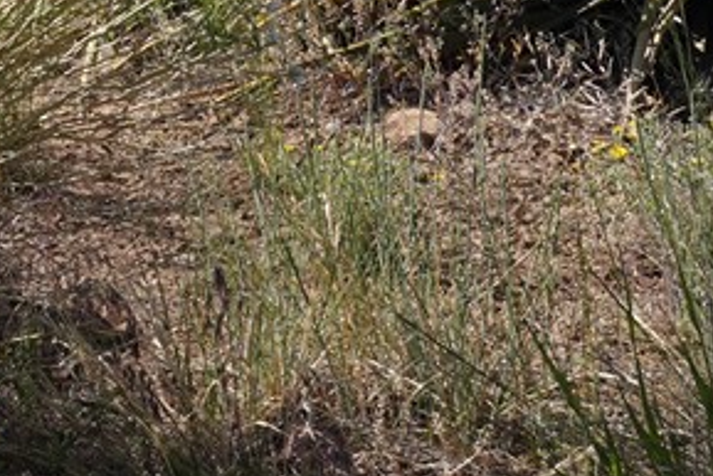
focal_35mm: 194
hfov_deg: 9.1
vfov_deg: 6.7
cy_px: -681
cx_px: -1197
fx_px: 3844
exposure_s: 1/100
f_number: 13
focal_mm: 28
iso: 100
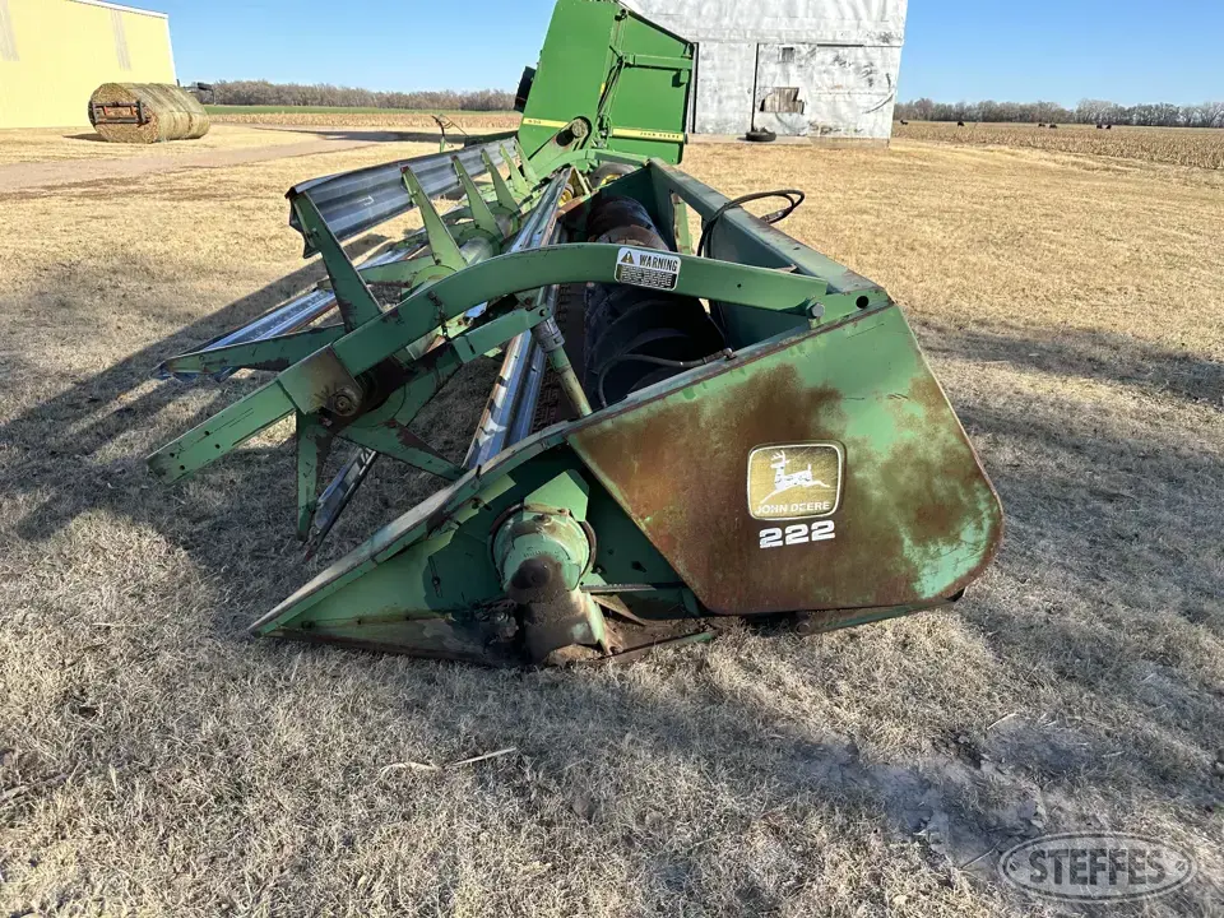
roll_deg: -0.7
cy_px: 459
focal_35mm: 24
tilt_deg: -22.9
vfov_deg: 56.8
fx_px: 849
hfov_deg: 71.6
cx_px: 612
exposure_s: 1/1393
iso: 80
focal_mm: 6.86
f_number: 1.78
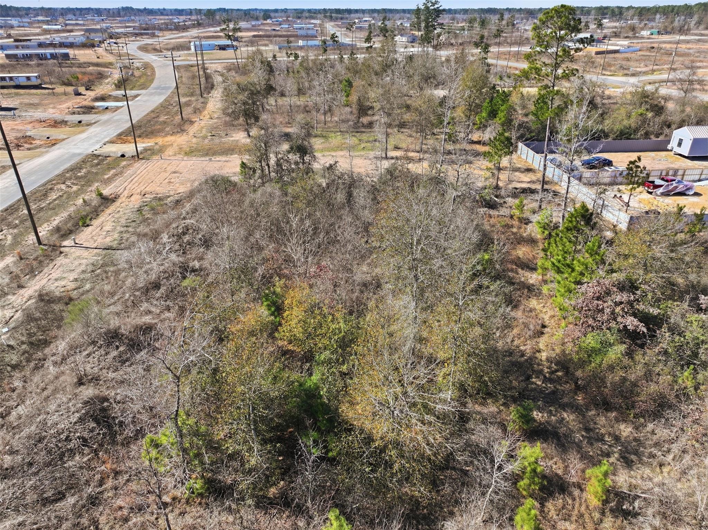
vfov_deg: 56.8
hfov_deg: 71.6
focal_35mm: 24
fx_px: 491
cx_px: 354
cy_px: 265
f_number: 2.8
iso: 140
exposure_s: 1/1600
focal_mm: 12.3
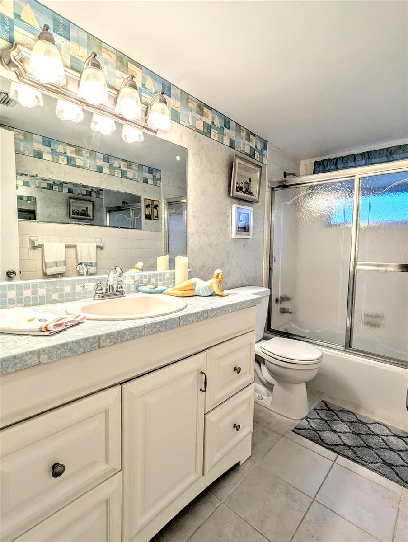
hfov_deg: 78.2
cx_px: 204
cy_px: 271
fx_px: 251
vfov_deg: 94.4
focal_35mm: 16
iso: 51
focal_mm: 2.35
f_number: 2.2
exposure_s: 1/120
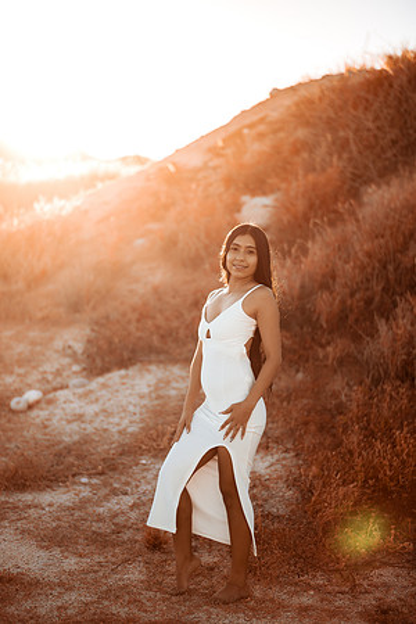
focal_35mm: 58
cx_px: 208
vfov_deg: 34.5
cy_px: 312
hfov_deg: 23.4
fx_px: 1005
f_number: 1.4
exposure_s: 1/2500
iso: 80
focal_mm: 58
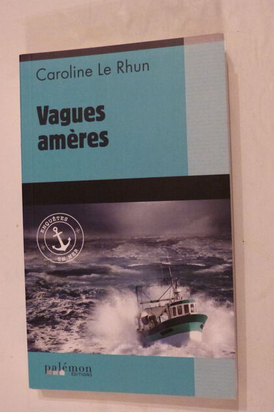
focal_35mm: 46
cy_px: 206
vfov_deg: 42.8
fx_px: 526
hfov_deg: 29.2
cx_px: 146
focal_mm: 7.9
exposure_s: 1/15
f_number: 3.2
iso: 1000
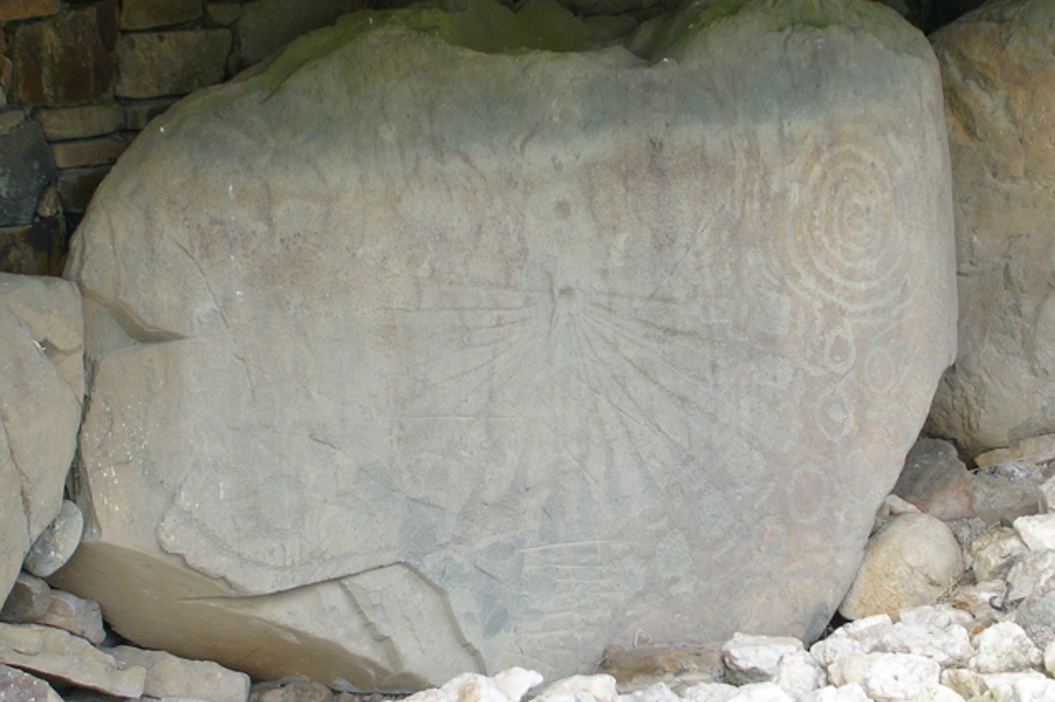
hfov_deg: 17.8
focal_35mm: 115
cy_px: 346
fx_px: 3368
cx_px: 528
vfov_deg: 11.9
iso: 50
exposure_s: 1/35.1
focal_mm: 16.7
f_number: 4.8
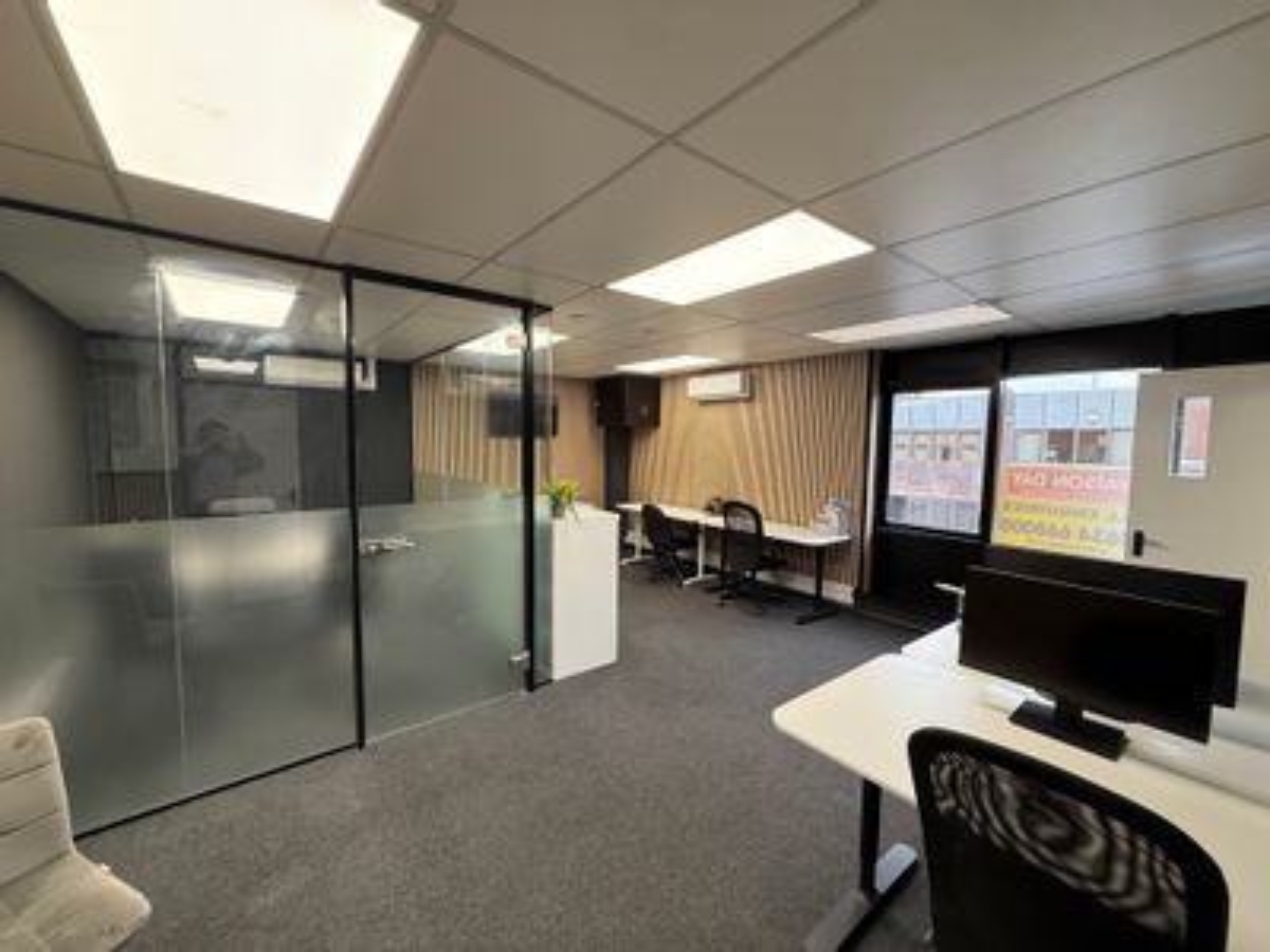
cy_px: 476
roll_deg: -1.5
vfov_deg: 85.7
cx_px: 635
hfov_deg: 102.1
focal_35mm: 14
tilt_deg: -3.9
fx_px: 514
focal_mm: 2.22
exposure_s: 1/100
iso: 160
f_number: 2.2
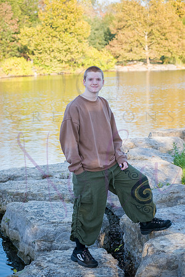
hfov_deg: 15.9
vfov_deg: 23.6
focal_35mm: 86
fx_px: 663
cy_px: 138
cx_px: 92
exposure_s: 1/400
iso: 400
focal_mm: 86
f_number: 6.3
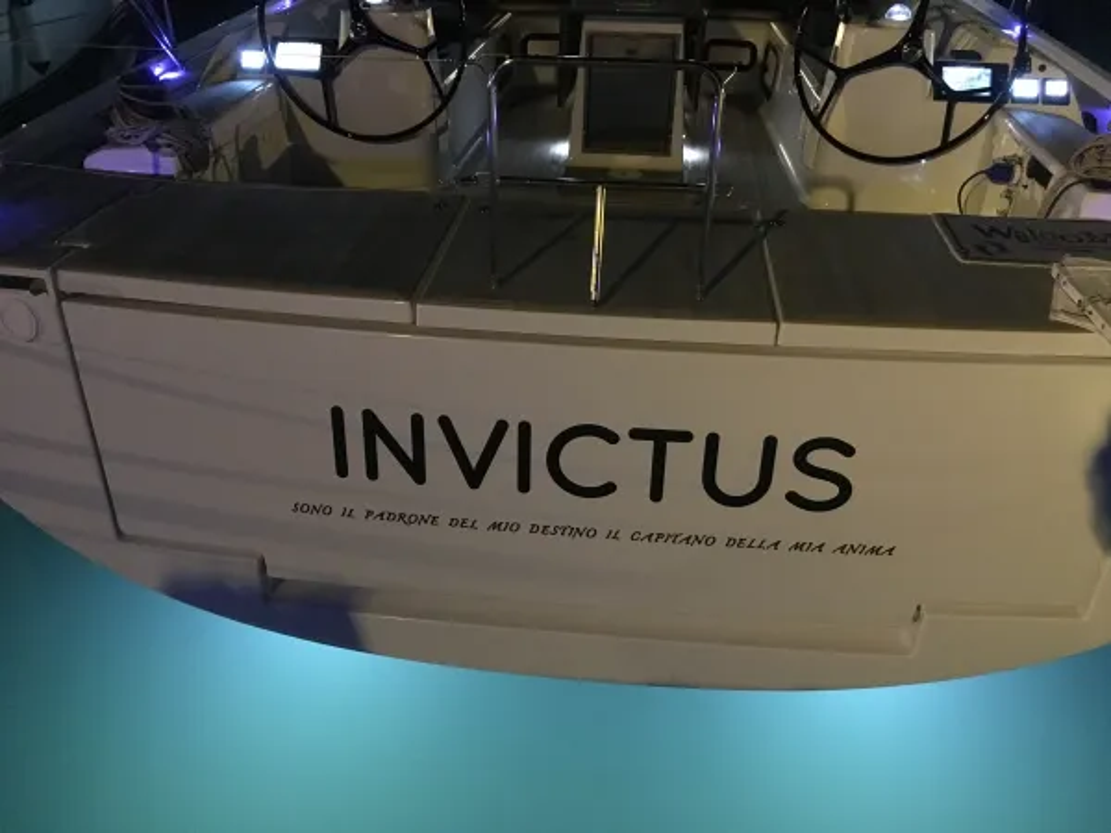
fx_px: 931
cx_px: 556
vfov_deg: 48.2
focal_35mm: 29
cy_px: 416
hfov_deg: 61.7
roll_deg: +0.9
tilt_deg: -32.4
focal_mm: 4.15
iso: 800
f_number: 2.2
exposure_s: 1/17
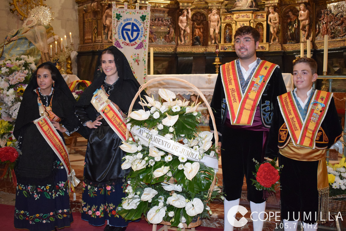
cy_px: 116
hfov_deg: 47.9
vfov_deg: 33.0
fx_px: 389
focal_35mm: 40
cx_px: 173
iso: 3200
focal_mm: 27
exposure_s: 1/60
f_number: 4
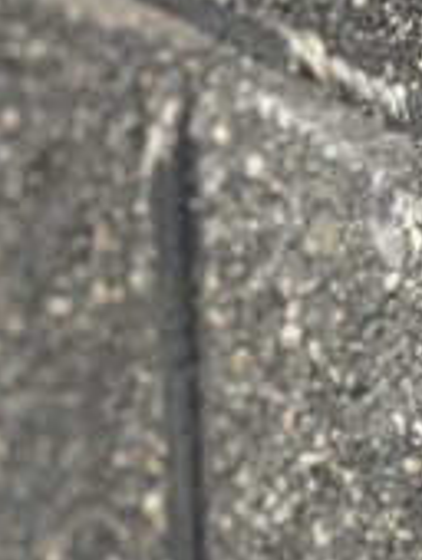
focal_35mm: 385
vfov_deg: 5.1
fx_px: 6242
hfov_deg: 3.9
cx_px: 600
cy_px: 936
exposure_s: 1/544
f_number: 2.2
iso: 32
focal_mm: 7.5
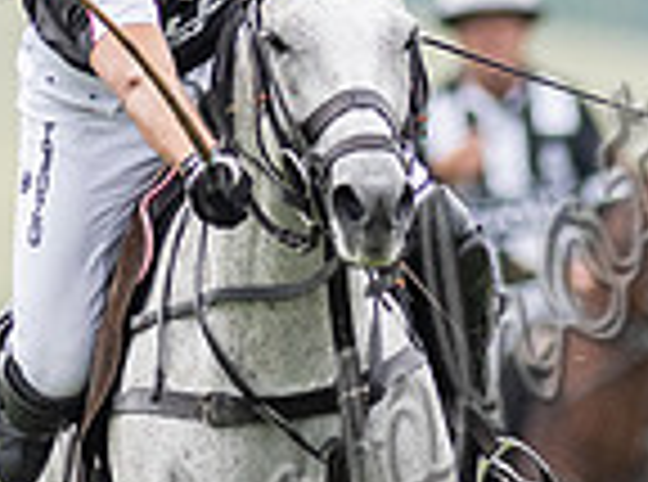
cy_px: 525
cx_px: 1011
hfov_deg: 0.8
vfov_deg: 0.6
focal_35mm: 2498
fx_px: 46606
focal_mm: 300
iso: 640
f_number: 2.8
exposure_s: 1/3200
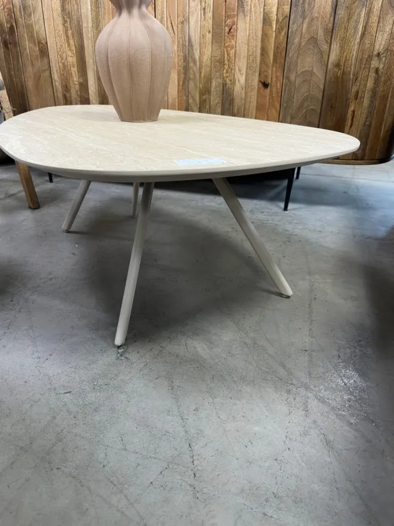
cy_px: 263
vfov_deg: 71.6
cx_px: 197
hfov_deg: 56.8
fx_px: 364
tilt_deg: -26.3
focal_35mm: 24
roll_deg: -1.4
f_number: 1.8
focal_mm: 6.9
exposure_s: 1/50
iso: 200
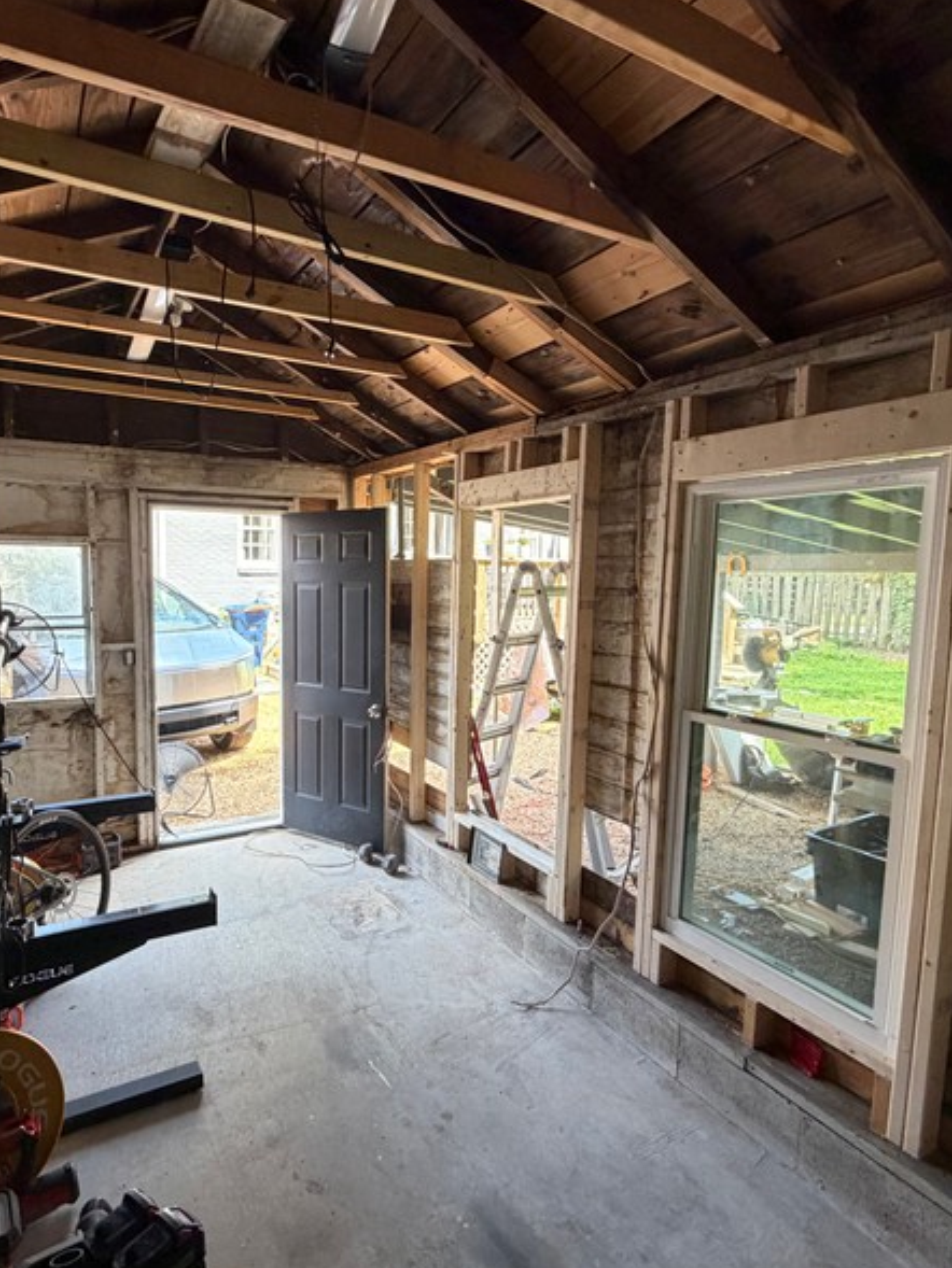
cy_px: 635
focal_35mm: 19
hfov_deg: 68.2
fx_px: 696
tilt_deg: -4.7
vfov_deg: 84.7
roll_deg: -2.8
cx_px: 392
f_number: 2.2
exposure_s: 1/121
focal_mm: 2.22
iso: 320
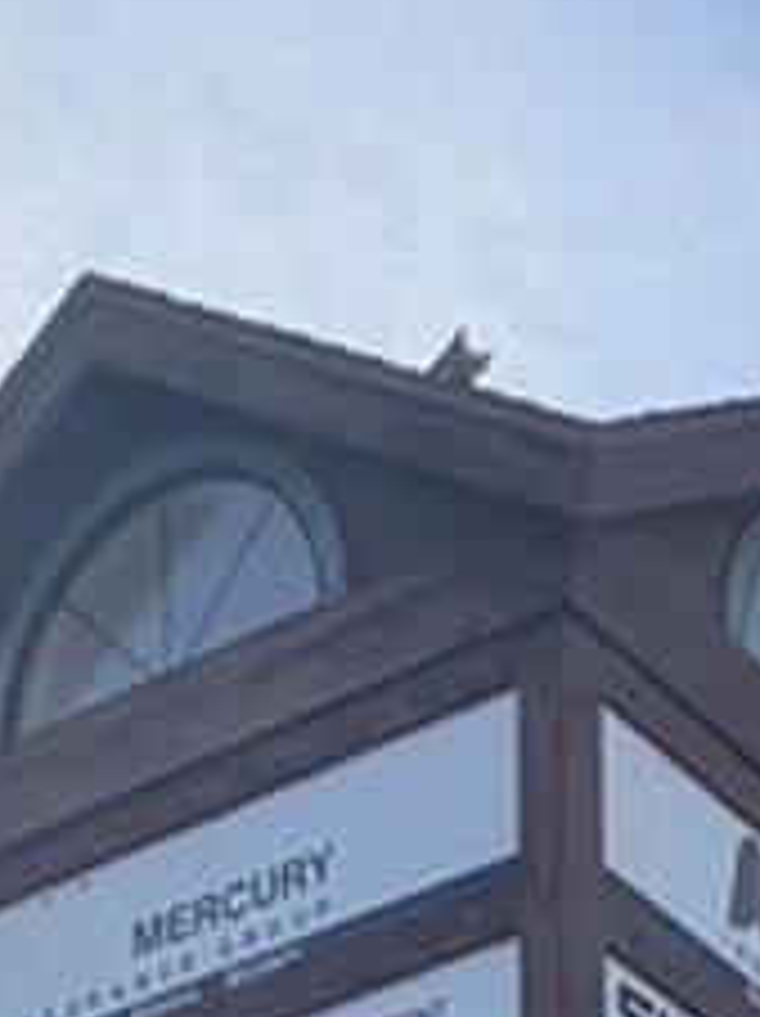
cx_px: 886
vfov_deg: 10.3
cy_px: 2927
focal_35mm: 145
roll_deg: +0.6
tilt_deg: +5.2
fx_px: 4253
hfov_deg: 10.1
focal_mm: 6.76
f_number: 1.78
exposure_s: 1/5714
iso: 100
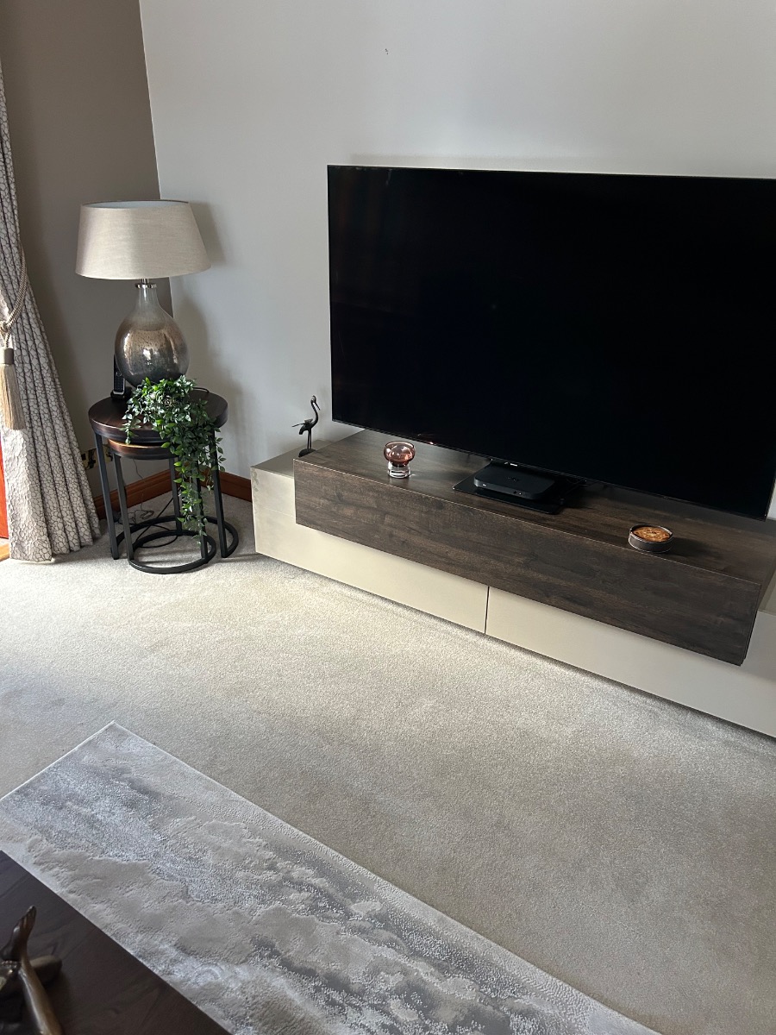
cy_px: 518
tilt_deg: -23.3
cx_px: 388
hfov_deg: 53.1
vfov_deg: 67.3
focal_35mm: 26
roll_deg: -3.4
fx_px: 777
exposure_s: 1/60
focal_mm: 5.7
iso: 320
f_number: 1.5
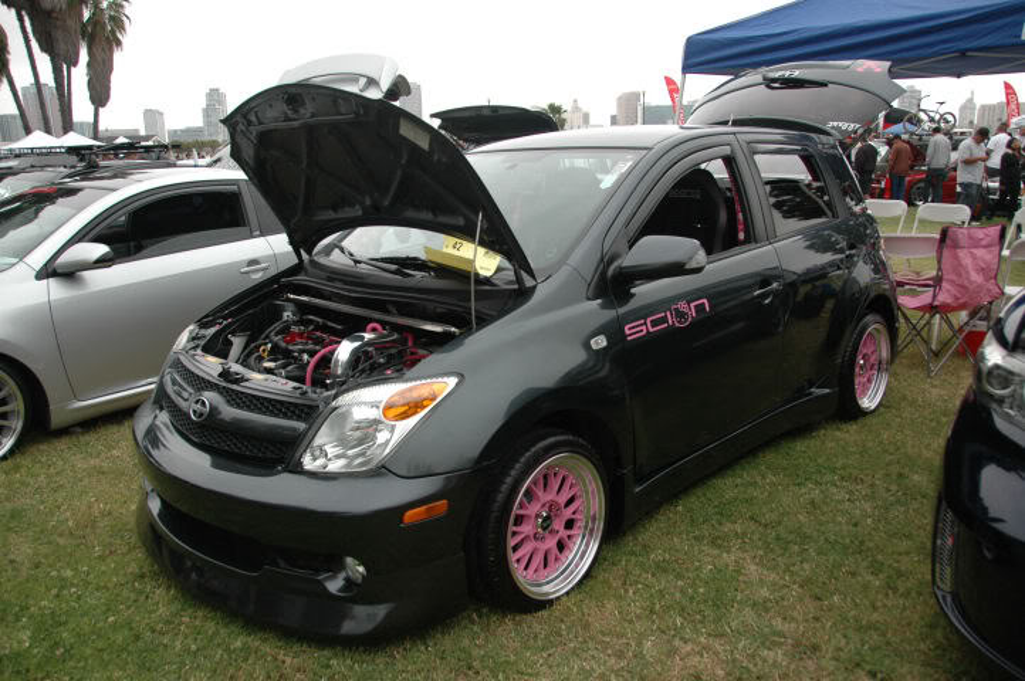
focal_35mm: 27
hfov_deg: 67.4
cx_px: 512
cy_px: 340
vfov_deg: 47.8
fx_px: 768
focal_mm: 18
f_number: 3.5
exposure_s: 1/640
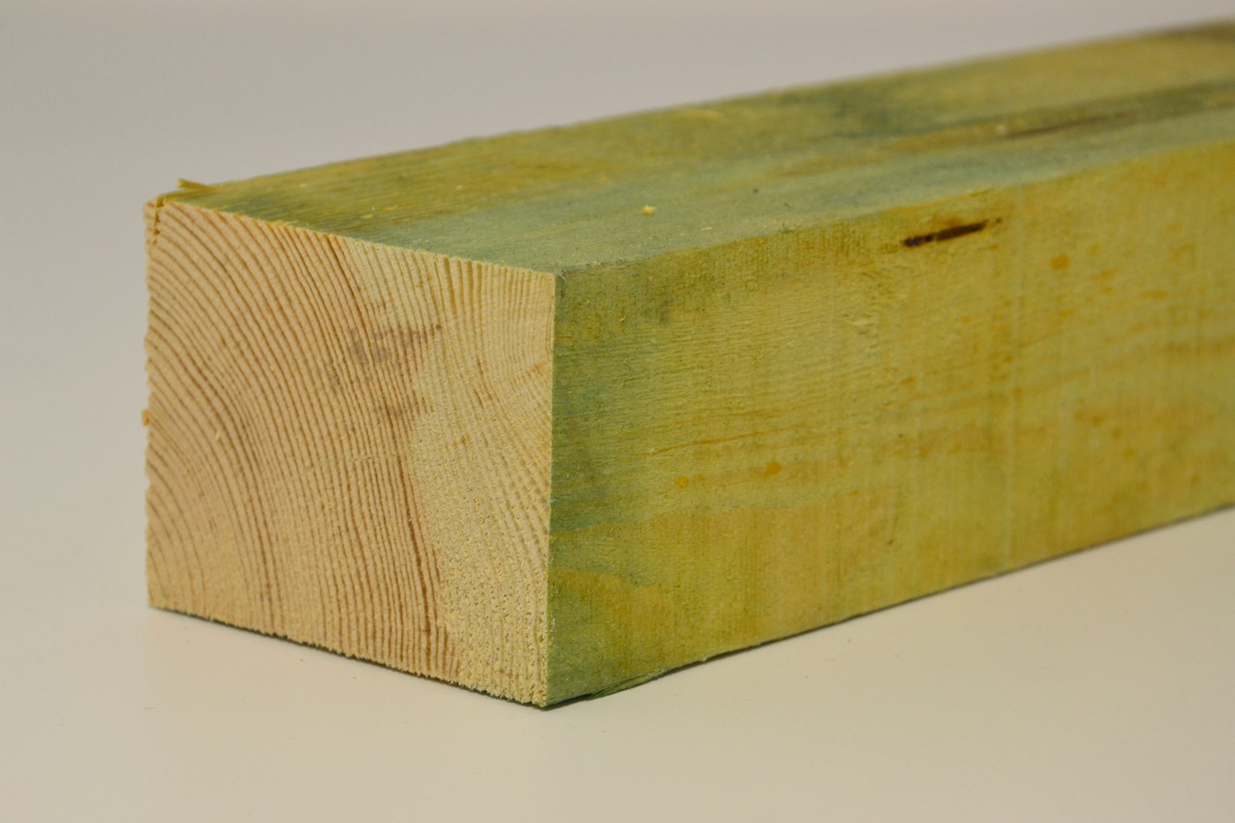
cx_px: 622
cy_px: 409
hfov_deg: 15.7
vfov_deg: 10.5
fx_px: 4477
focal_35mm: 131
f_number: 8
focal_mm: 85
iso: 400
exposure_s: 1/125
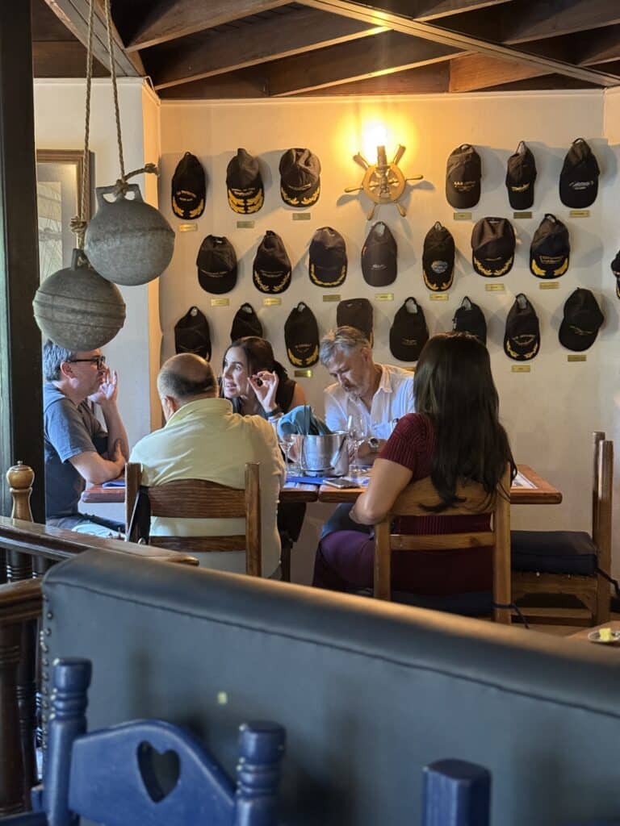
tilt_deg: -4.1
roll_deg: +0.3
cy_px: 413
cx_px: 310
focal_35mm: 48
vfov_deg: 39.7
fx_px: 1146
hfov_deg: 30.3
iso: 400
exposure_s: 1/33
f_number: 1.78
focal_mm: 6.76
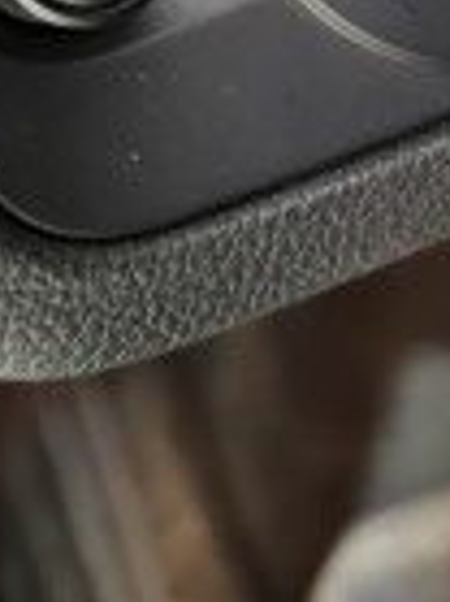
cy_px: -225
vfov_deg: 17.2
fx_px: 1840
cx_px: 489
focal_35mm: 106
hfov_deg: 13.7
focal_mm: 6.3
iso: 1250
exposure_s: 1/35
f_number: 1.7
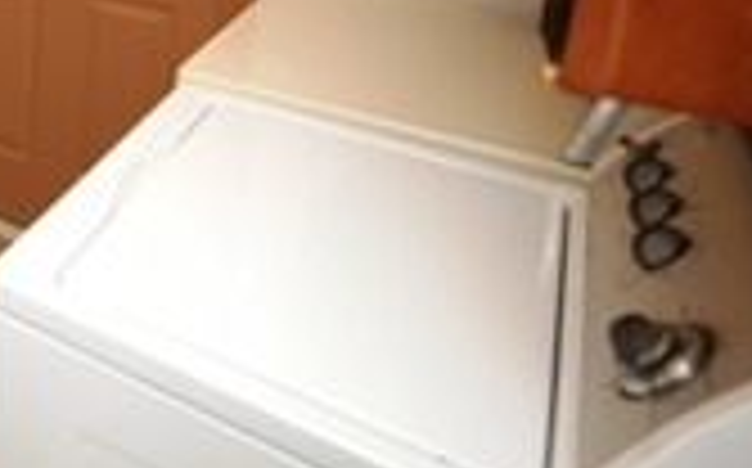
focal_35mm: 41
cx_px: -239
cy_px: -104
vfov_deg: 27.2
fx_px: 839
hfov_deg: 33.9
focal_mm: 10
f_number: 4
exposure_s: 1/10
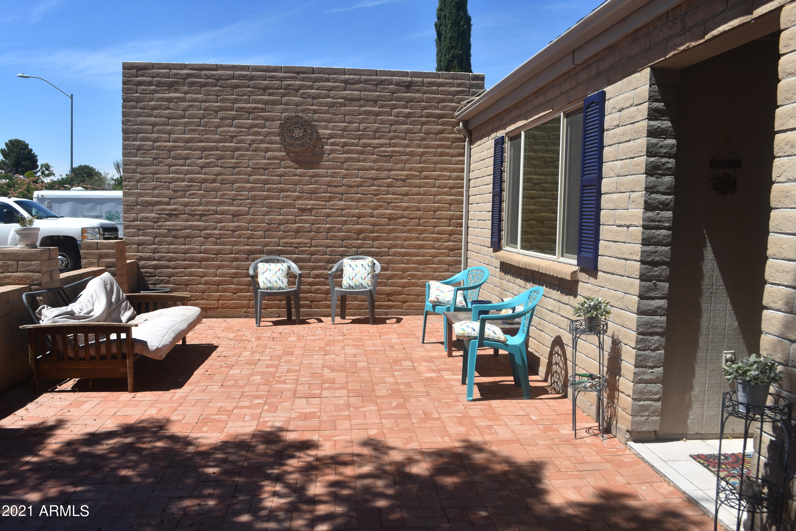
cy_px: 266
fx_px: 663
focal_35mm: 30
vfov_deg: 43.6
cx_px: 398
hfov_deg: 61.9
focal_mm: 20
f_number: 8
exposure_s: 1/500
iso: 140
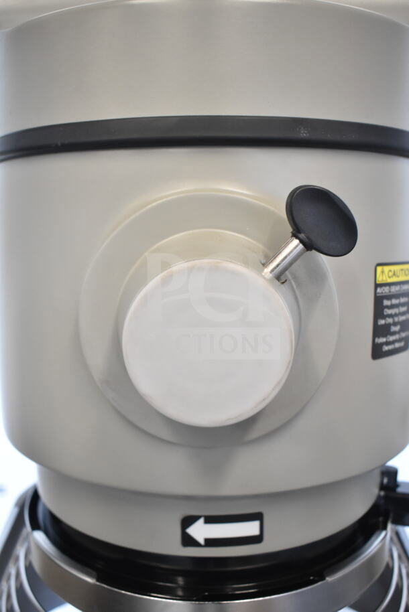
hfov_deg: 38.4
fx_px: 587
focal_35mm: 34
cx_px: 204
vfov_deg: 55.1
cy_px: 306
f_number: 3.8
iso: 1600
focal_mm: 23
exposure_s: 1/60
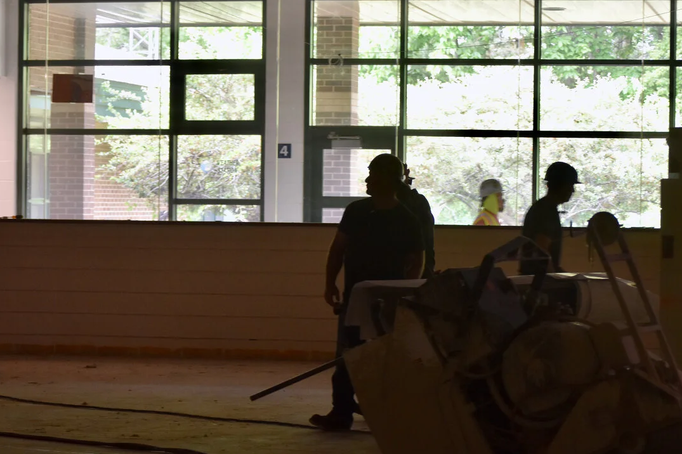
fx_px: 2324
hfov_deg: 16.7
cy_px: 320
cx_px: 417
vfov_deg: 11.1
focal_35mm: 123
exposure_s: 1/100
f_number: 5
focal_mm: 55
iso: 800
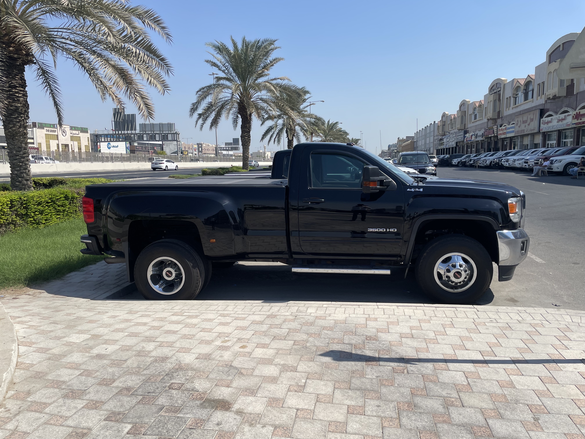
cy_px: 220
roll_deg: +1.1
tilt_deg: -7.7
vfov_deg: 53.1
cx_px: 292
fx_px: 439
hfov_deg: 67.3
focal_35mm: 26
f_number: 1.6
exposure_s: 1/4292
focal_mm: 4.2
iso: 32
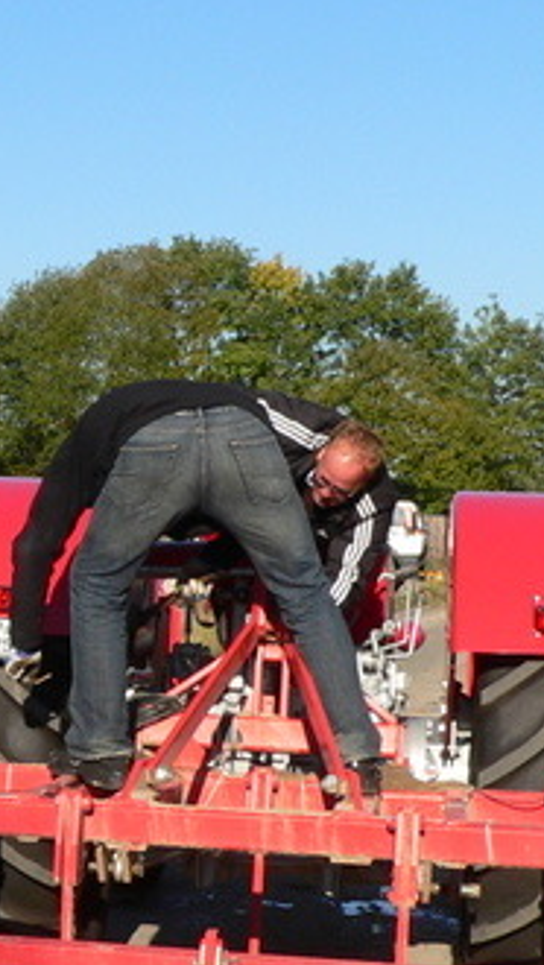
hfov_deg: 12.1
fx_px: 2432
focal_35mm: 95
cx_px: -304
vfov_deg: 22.4
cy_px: 544
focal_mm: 6
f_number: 4.6
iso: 80
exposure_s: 1/500
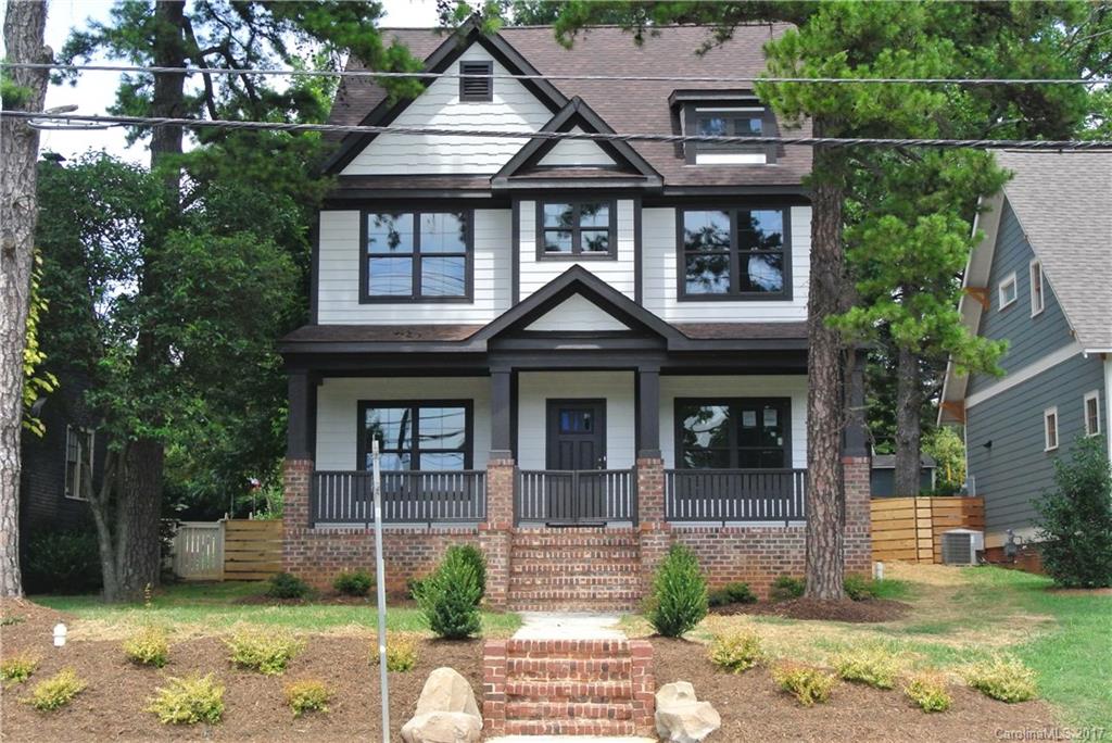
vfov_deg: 26.0
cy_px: 372
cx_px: 556
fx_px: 1607
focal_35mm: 52
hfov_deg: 38.2
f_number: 4.8
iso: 800
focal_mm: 19.6
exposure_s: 1/500
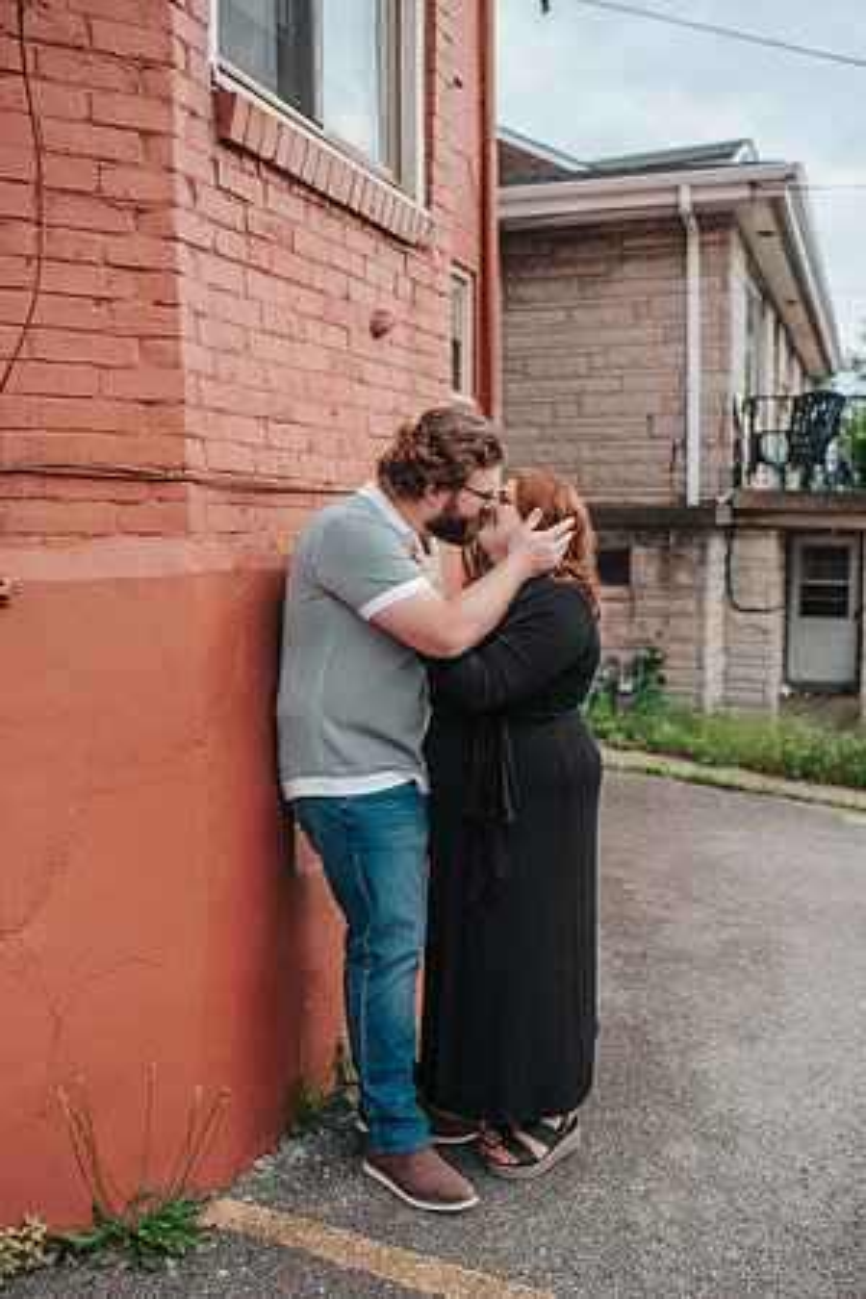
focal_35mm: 35
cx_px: 433
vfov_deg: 54.4
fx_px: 1263
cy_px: 650
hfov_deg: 37.9
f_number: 3.5
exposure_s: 1/800
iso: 640
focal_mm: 35
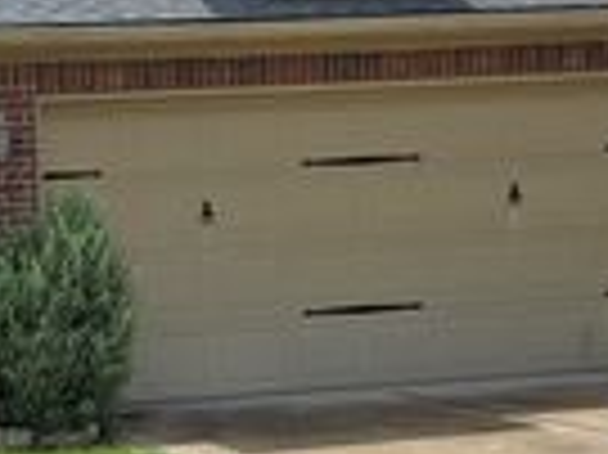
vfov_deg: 17.0
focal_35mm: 85
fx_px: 1492
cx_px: -149
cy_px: 425
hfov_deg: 21.2
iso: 80
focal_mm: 6.3
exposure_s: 1/6355
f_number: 1.7
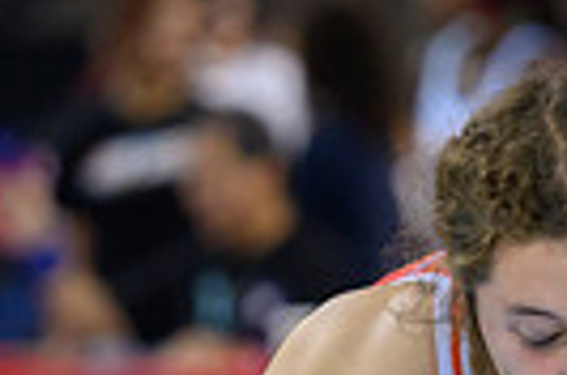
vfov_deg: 2.0
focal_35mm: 693
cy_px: 532
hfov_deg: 3.0
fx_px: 10889
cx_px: 513
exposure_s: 1/800
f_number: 2.8
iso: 2200
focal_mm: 110
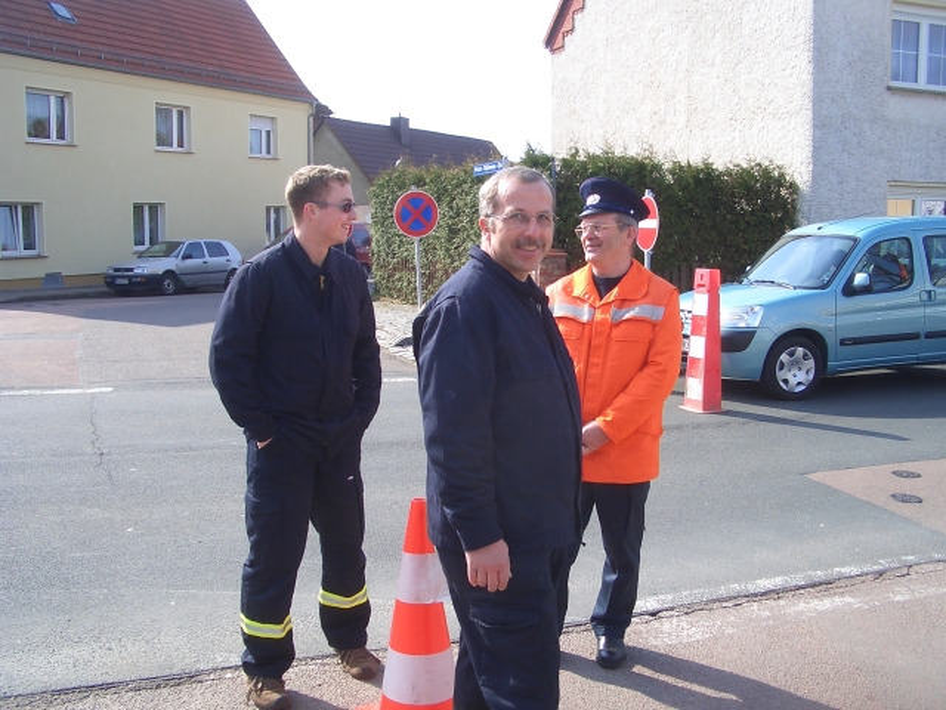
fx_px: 956
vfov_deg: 40.7
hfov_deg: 52.6
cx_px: 473
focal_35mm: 35
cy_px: 355
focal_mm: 5.8
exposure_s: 1/250
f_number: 4.3
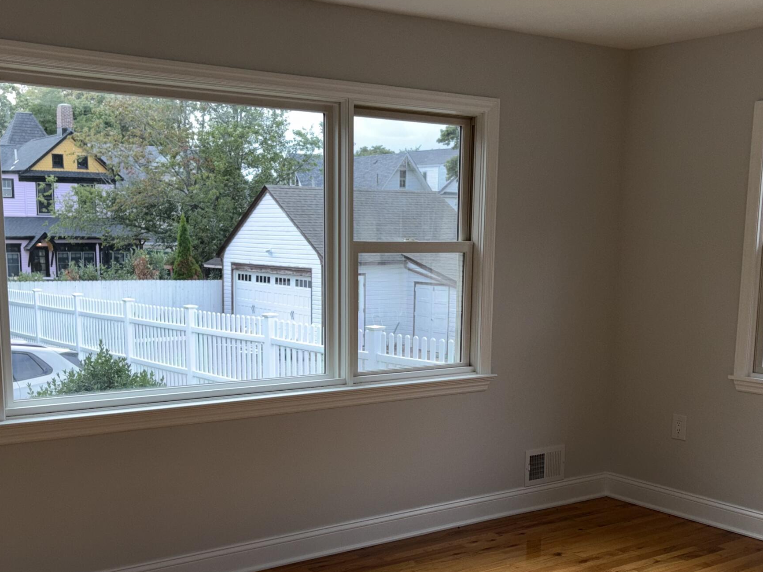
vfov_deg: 31.7
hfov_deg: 42.1
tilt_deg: -9.2
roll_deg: -0.1
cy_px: 411
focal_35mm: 45
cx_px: 376
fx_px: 992
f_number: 1.6
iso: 40
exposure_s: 1/123
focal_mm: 5.96
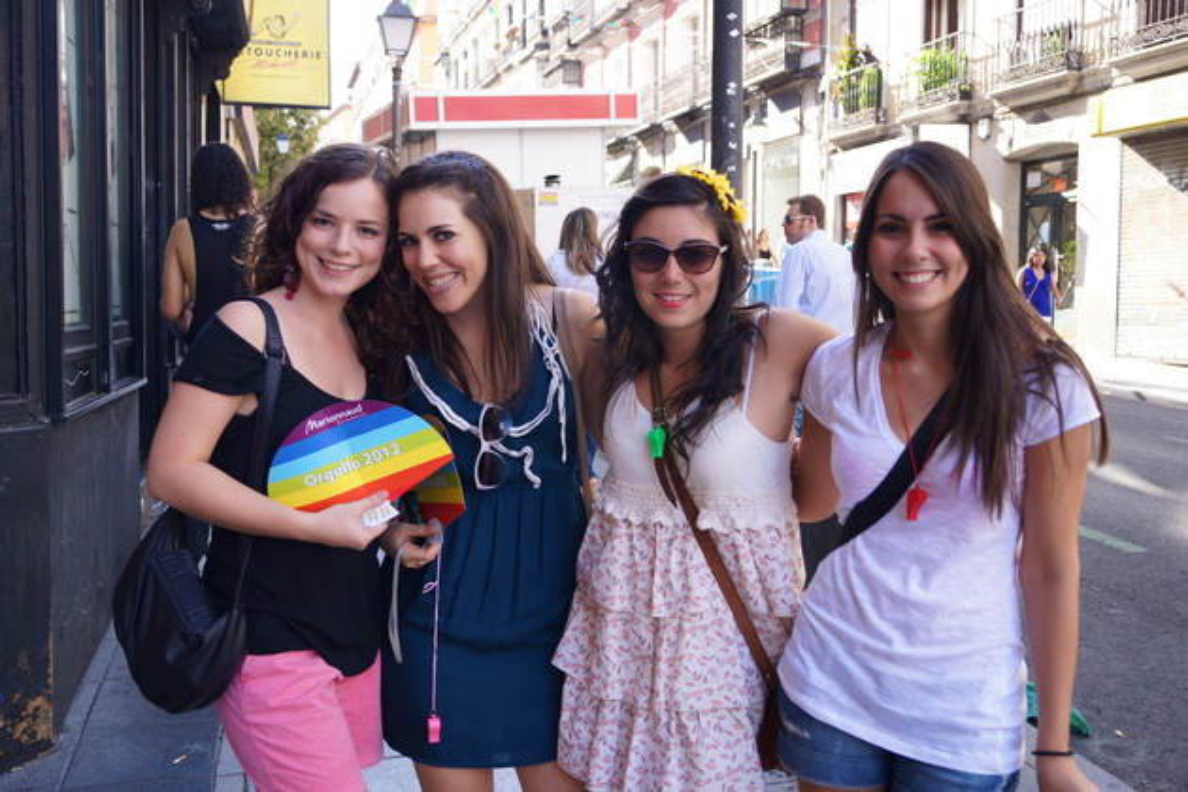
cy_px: 396
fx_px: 1188
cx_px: 594
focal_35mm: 36
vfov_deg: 36.9
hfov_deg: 53.1
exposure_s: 1/160
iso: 200
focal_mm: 24
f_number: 4
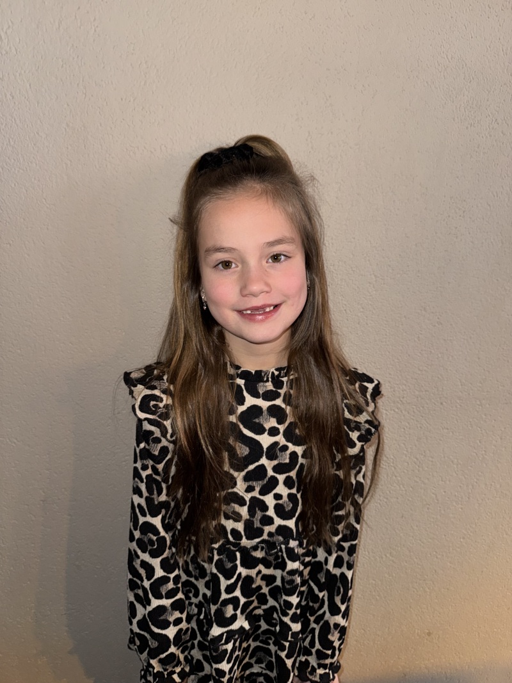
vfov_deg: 71.6
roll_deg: -4.6
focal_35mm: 24
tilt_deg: -20.0
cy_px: 342
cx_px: 256
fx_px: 473
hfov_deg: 56.8
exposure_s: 1/11
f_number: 1.78
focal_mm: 6.76
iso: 64
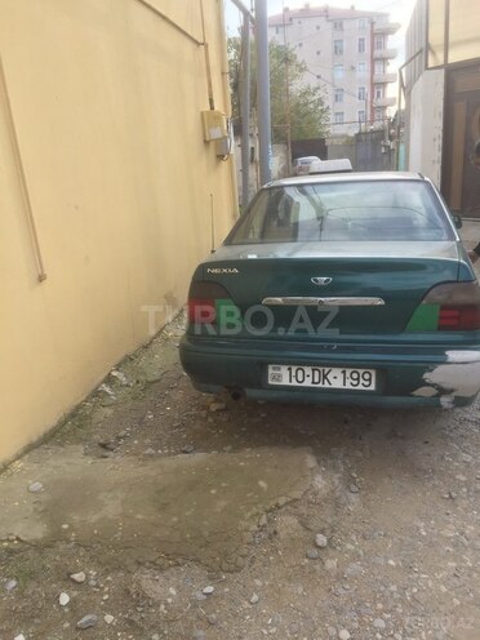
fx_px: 536
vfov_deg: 61.7
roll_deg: +3.6
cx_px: 240
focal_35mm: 29
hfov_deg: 48.2
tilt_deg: -14.5
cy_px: 320
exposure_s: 1/527
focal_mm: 4.15
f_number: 2.2
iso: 32
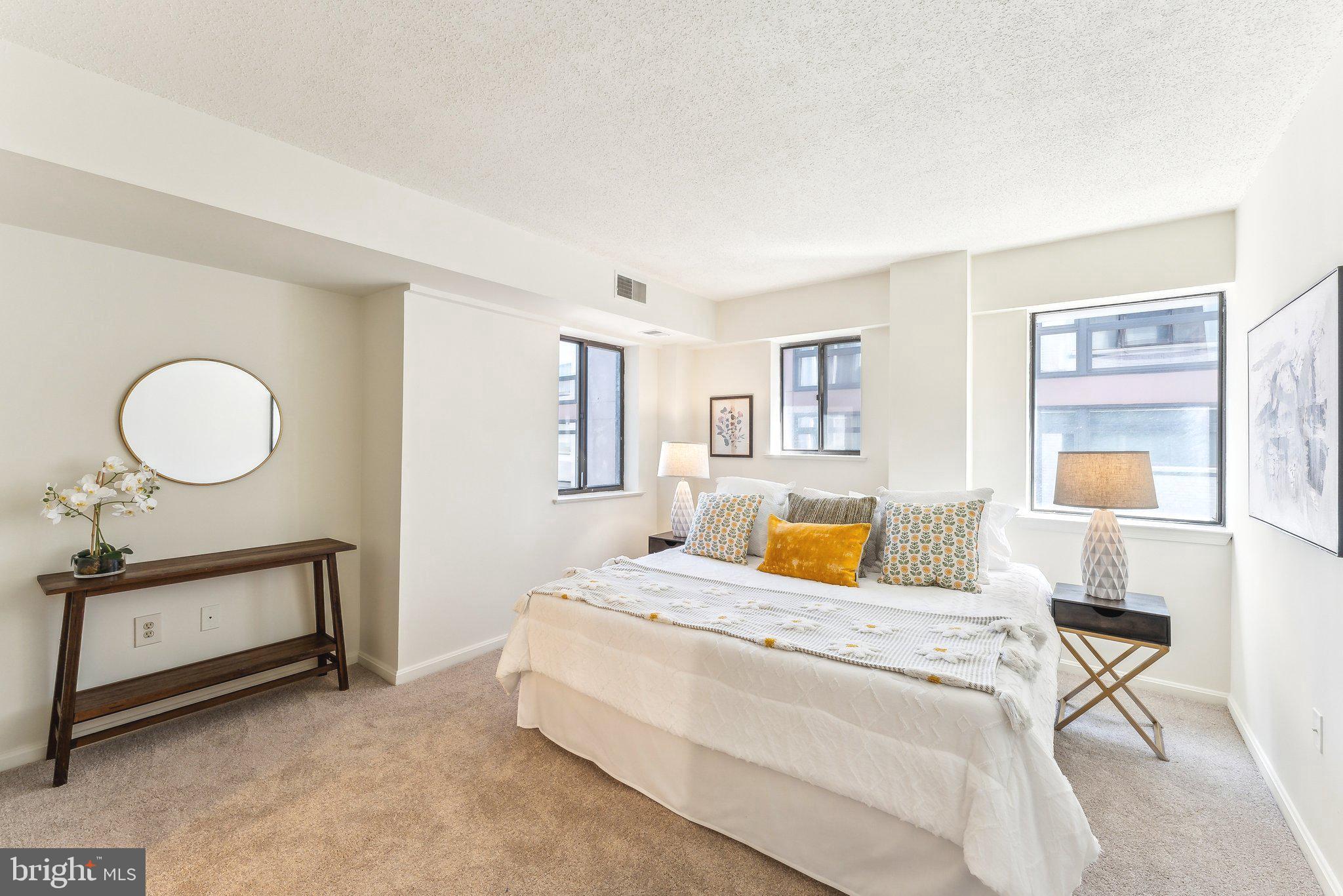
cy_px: 448
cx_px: 672
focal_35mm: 14
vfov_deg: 81.3
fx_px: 522
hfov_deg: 104.2
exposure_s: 1/13
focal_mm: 14
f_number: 9
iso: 250
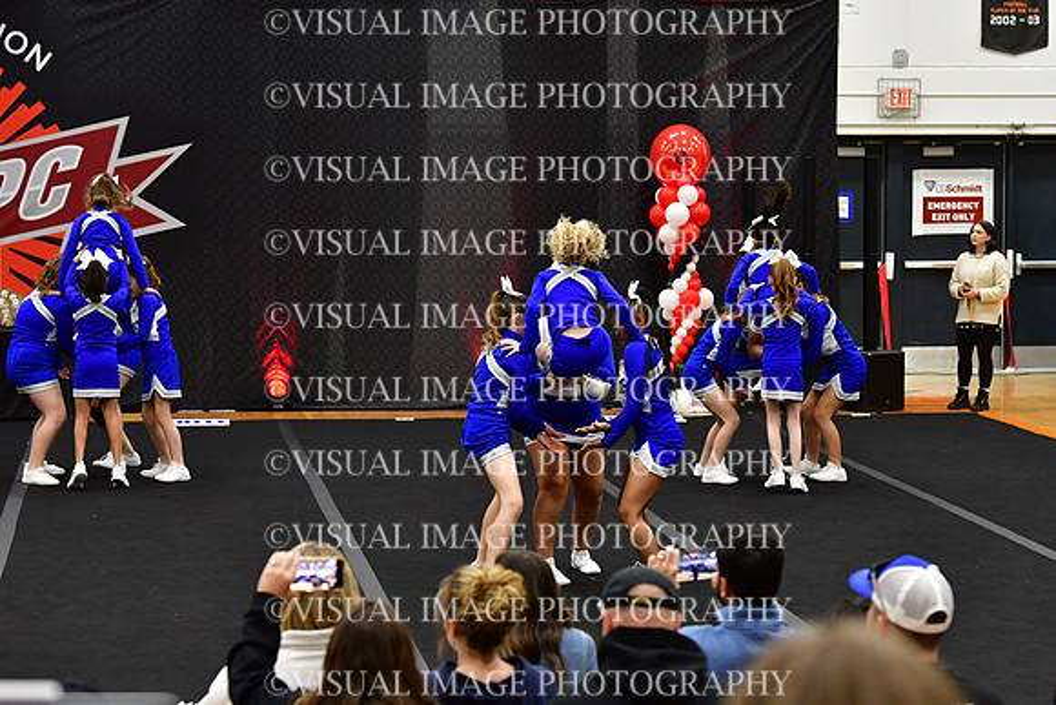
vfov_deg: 13.0
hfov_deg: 19.5
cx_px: 528
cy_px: 352
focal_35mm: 105
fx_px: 3081
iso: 4000
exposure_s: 1/500
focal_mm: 70
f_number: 3.5
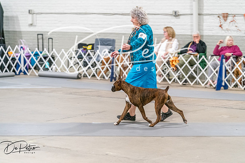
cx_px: 122
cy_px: 82
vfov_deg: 11.6
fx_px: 803
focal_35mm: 118
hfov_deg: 17.3
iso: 6400
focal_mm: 118
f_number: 3.2
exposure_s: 1/250
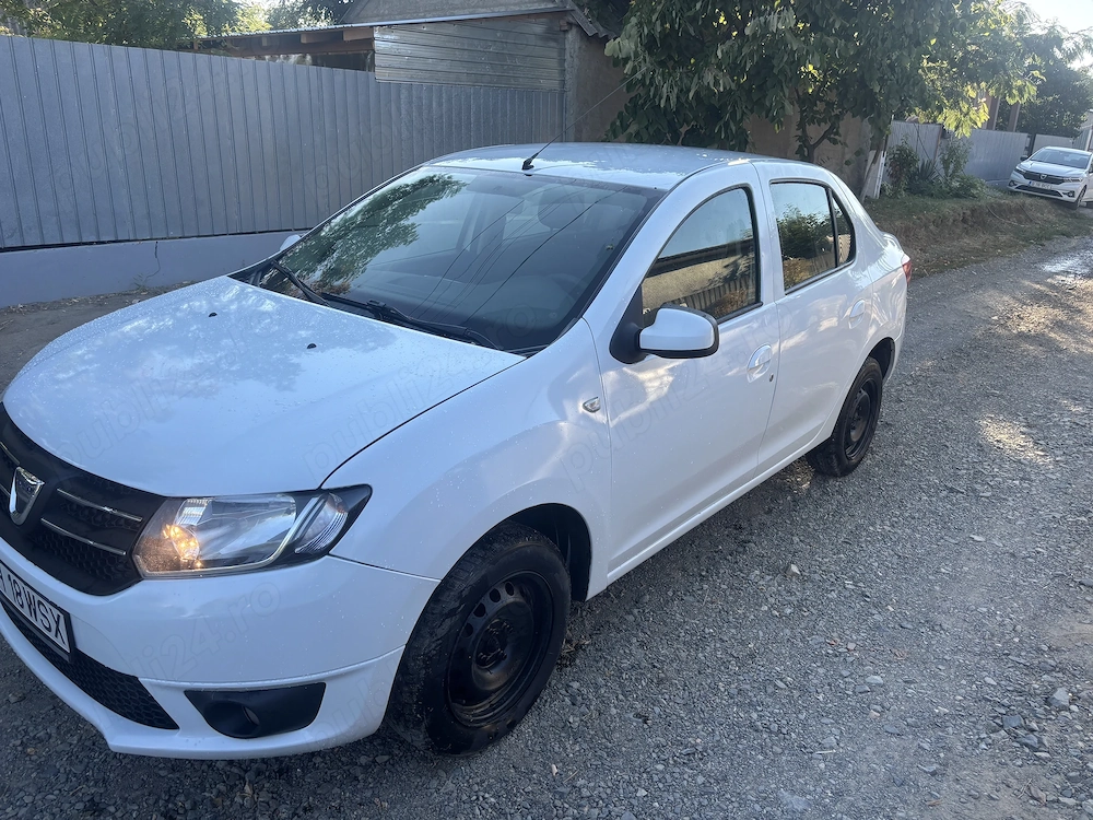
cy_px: 410
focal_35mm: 26
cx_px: 546
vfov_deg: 53.1
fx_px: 821
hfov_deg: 67.3
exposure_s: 1/662
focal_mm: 5.96
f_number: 1.6
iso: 50
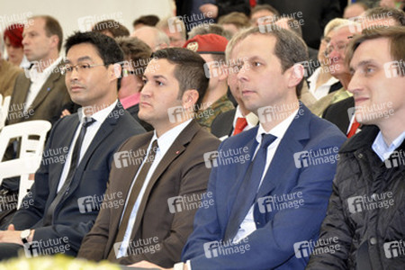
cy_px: 135
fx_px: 1772
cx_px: 202
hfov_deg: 13.0
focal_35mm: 158
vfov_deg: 8.7
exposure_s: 1/30
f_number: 5.6
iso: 400
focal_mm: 105
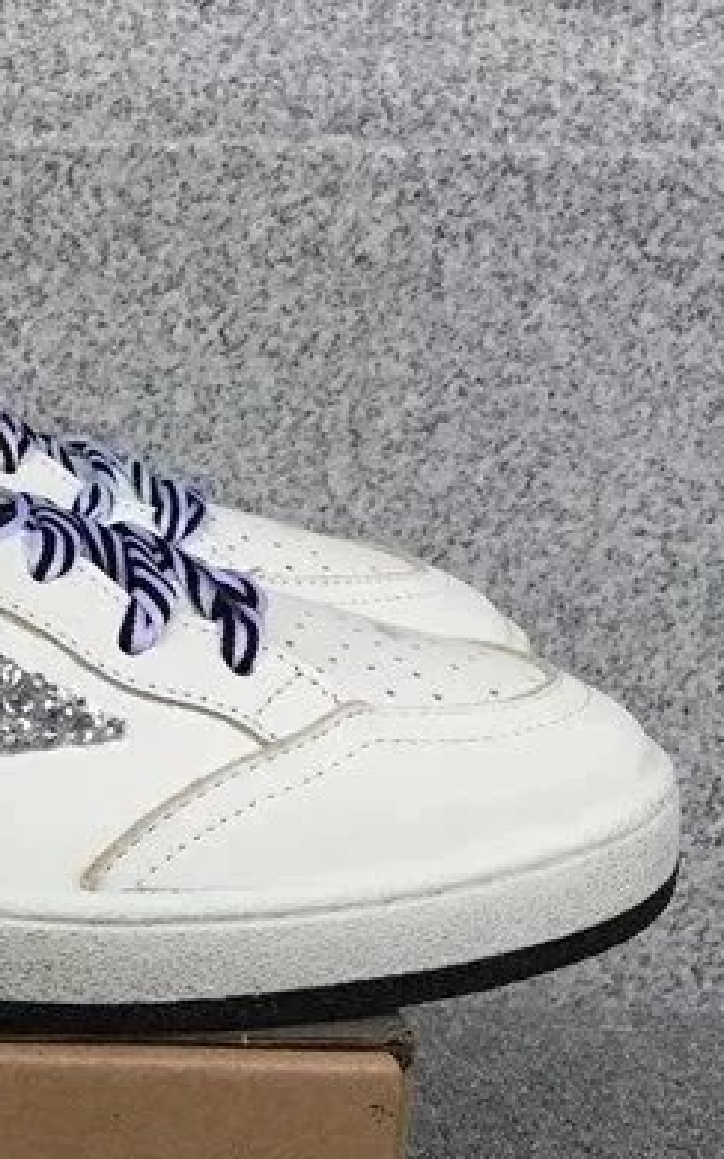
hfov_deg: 16.3
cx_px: -194
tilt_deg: -19.0
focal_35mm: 76
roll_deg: -1.0
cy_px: 854
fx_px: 2400
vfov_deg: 26.8
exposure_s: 1/307
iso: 25
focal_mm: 3.3
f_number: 2.4
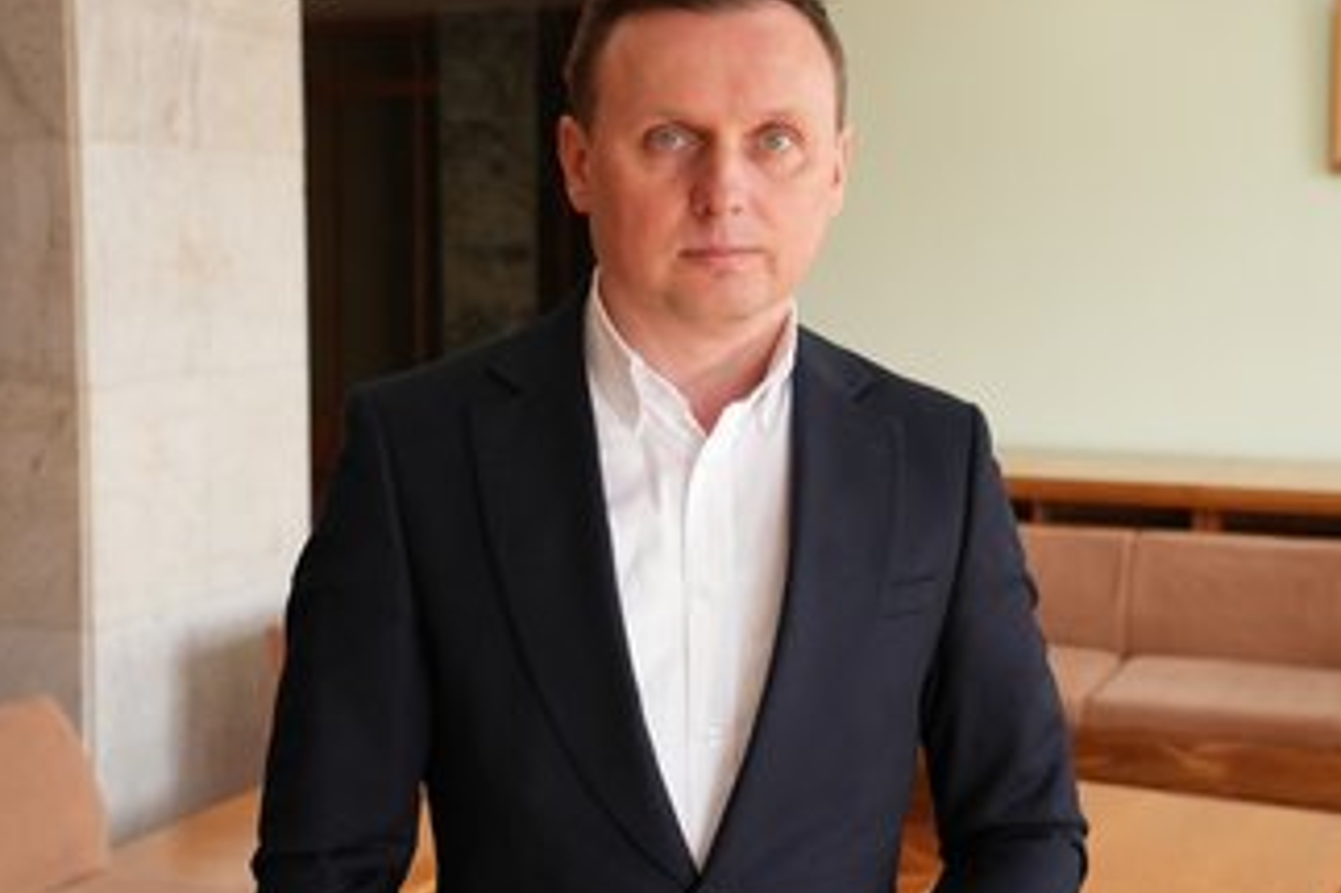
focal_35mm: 57
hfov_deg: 35.0
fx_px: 2122
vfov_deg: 23.8
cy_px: 438
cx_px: 743
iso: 1250
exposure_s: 1/200
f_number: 5
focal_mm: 46
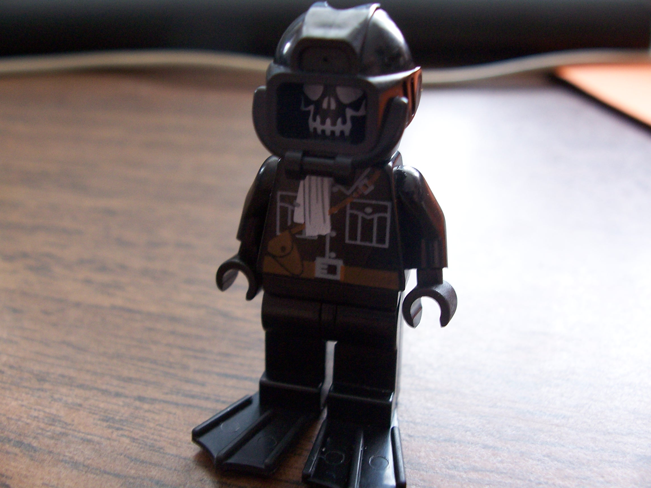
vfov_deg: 40.7
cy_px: 244
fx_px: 658
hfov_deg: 52.6
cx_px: 326
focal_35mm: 35
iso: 140
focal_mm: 6
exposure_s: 1/20
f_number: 2.8
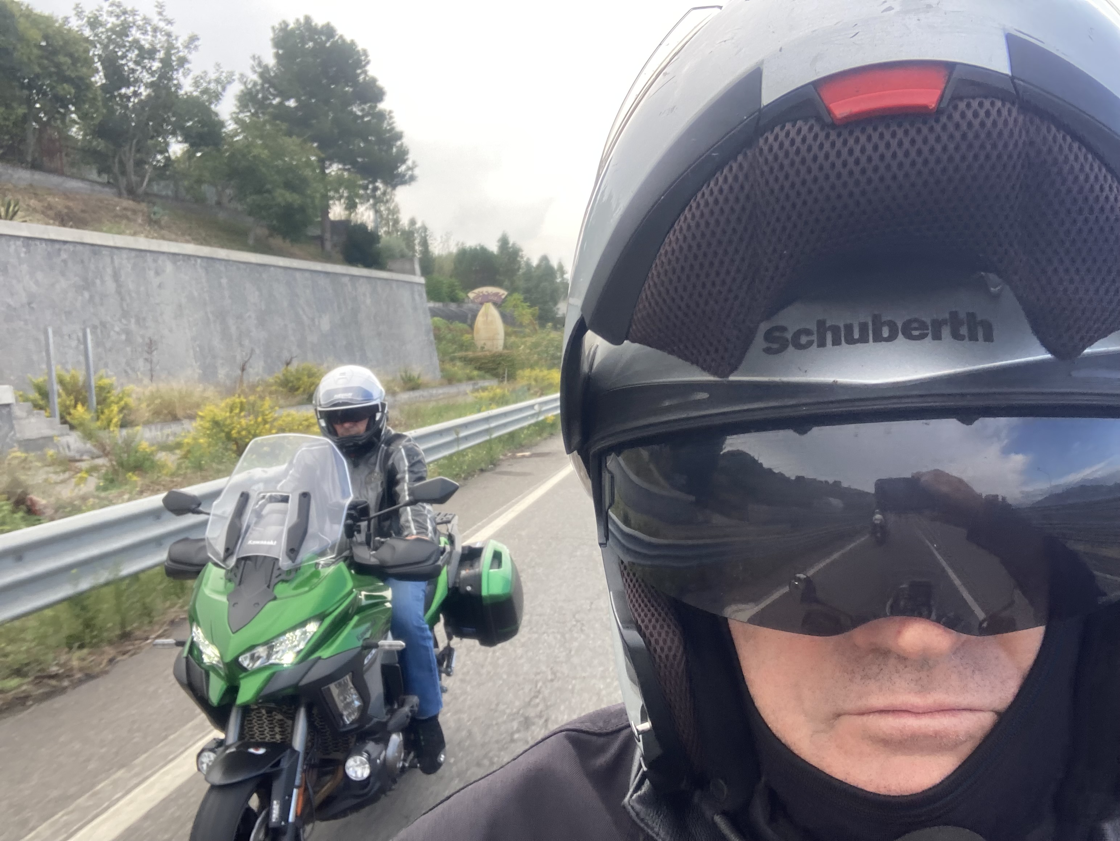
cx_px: 560
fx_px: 1036
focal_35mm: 32
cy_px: 420
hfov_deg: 56.8
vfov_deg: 44.2
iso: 20
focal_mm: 2.87
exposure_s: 1/100
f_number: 2.2
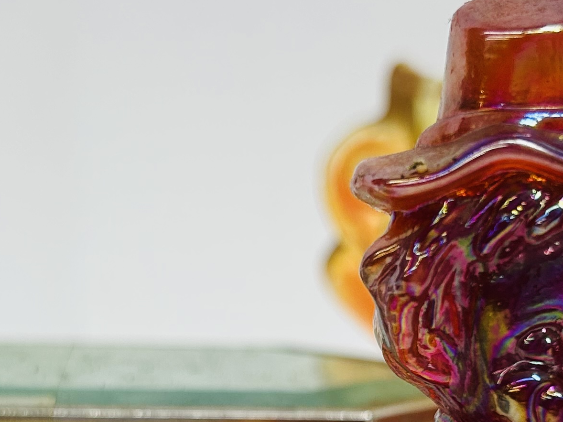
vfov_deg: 16.2
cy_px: 435
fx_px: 1447
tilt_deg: -10.5
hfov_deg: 22.0
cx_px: 276
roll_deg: -1.6
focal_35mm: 89
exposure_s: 1/330
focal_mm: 5.7
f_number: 1.5
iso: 50
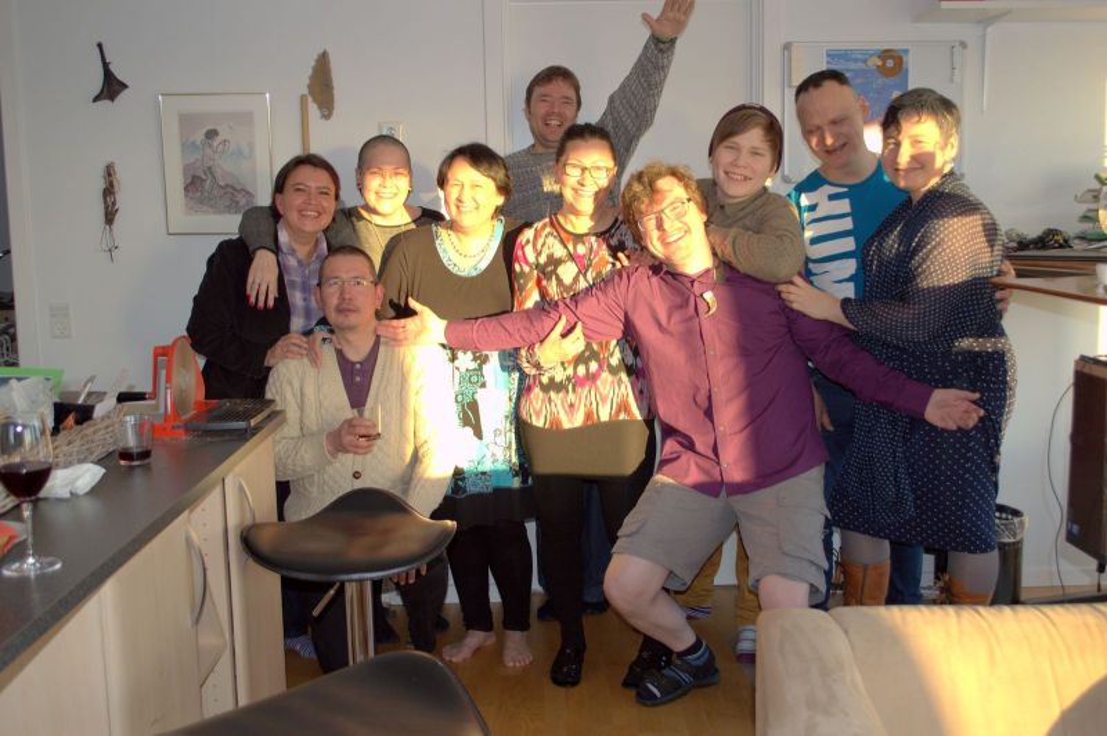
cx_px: 554
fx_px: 1198
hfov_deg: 49.6
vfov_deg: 34.2
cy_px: 368
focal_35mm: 39
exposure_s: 1/100
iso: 400
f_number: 4.2
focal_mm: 26
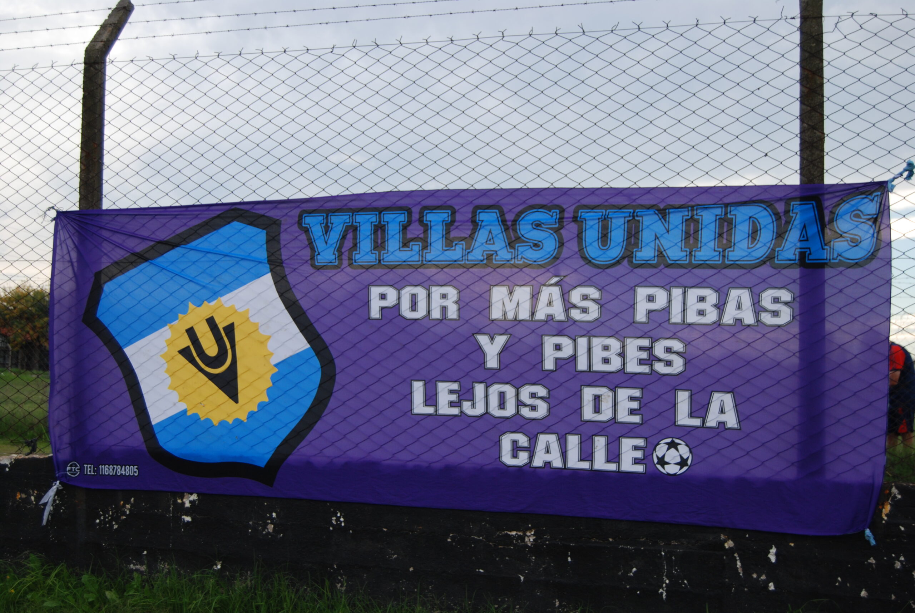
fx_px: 1183
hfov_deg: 42.3
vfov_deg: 29.0
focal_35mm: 46
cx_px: 458
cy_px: 306
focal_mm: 31
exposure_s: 1/500
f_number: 4.5
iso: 160
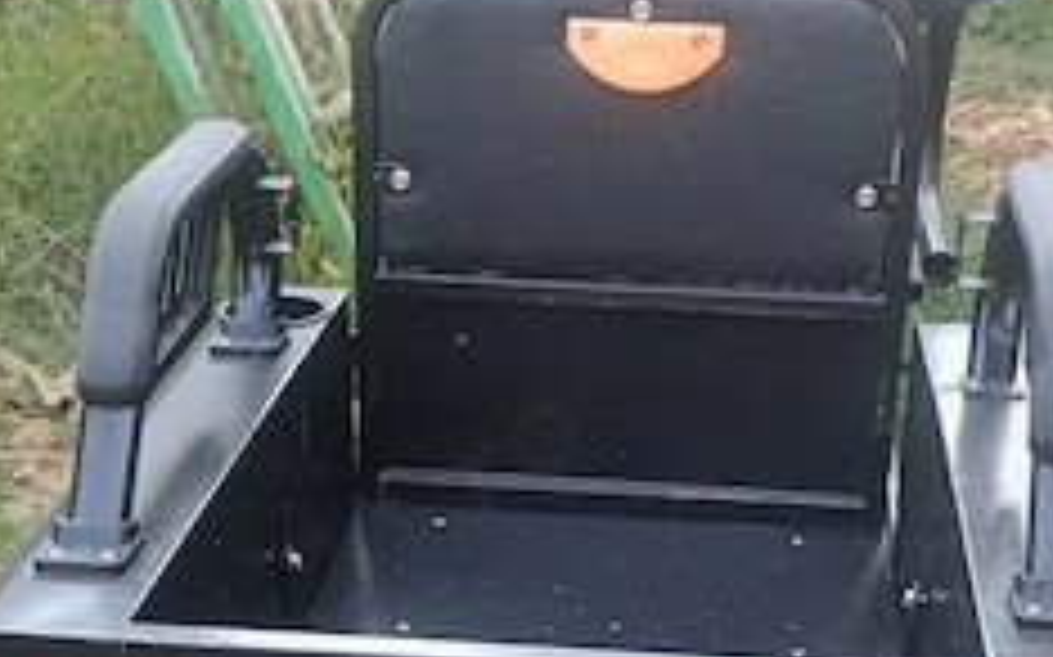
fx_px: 1951
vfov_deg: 18.6
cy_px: 659
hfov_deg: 30.2
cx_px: 608
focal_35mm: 68
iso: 250
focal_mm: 4.71
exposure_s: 1/100
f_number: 1.7
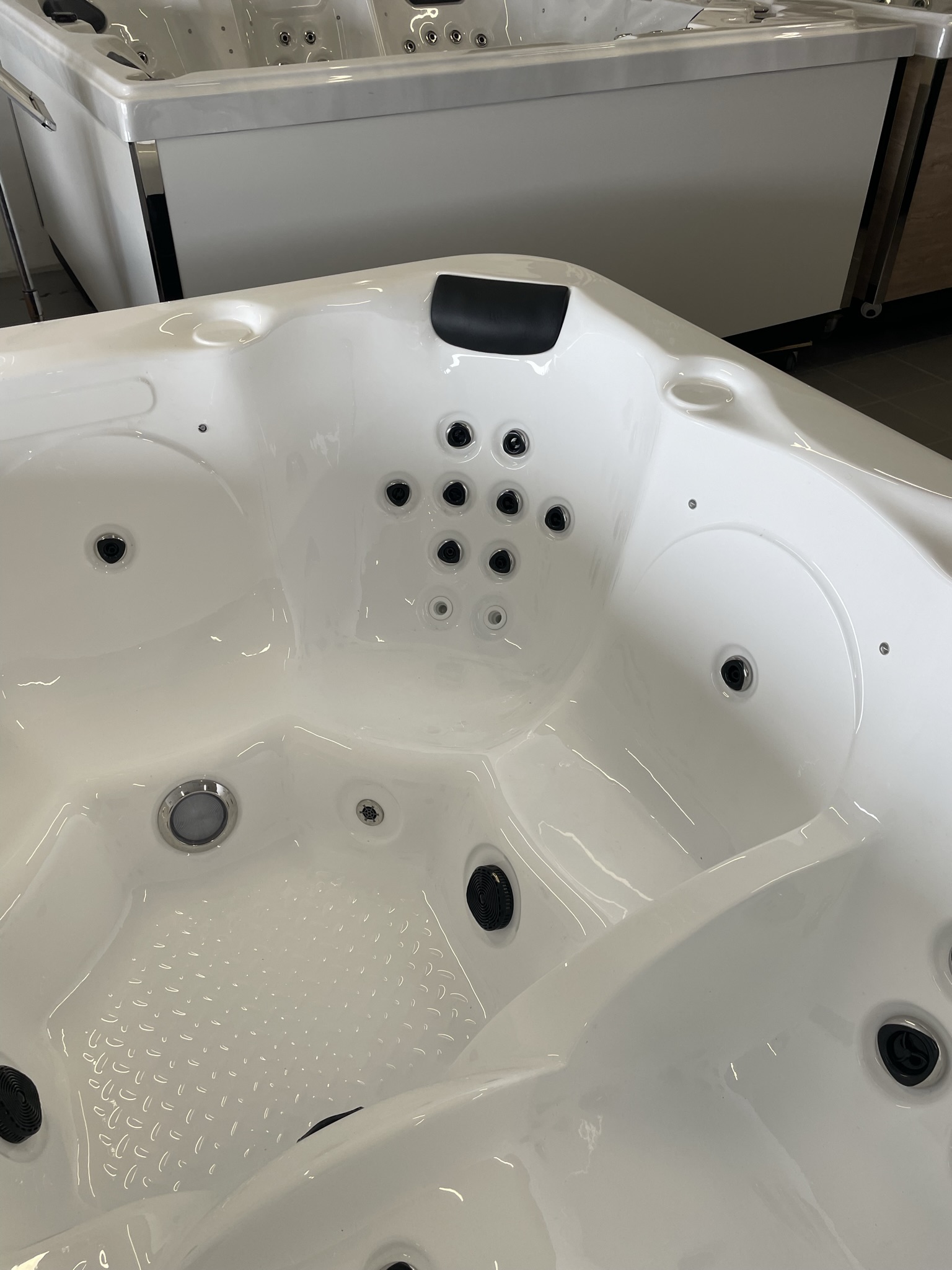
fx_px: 953
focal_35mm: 26
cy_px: 635
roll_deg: +0.6
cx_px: 476
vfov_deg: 67.3
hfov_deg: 53.1
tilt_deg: -37.8
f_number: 1.6
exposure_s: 1/121
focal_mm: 4.2
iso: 50
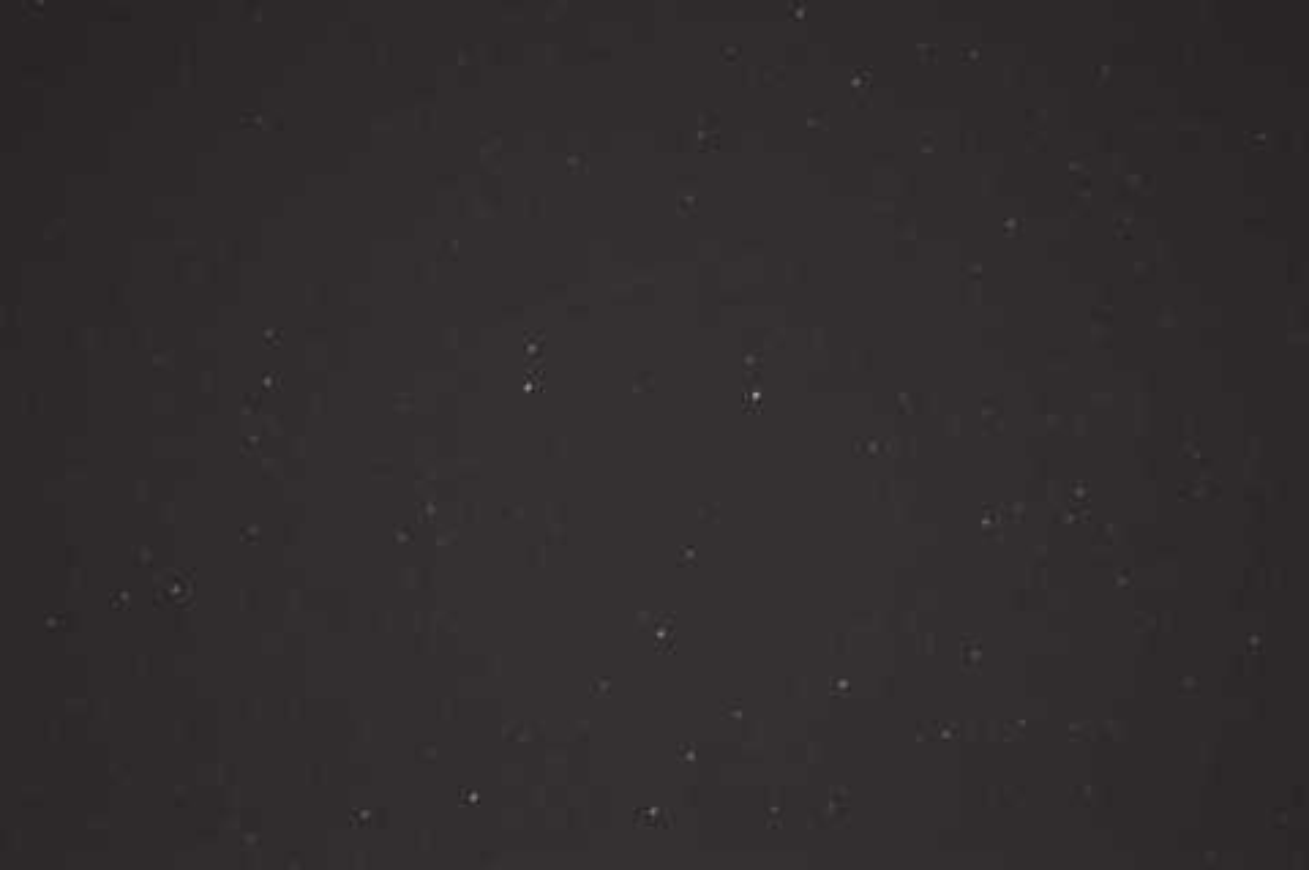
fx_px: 15256
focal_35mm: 420
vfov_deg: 3.3
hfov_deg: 4.9
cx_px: 654
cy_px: 435
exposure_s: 4
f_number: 5.6
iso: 3200
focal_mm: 280
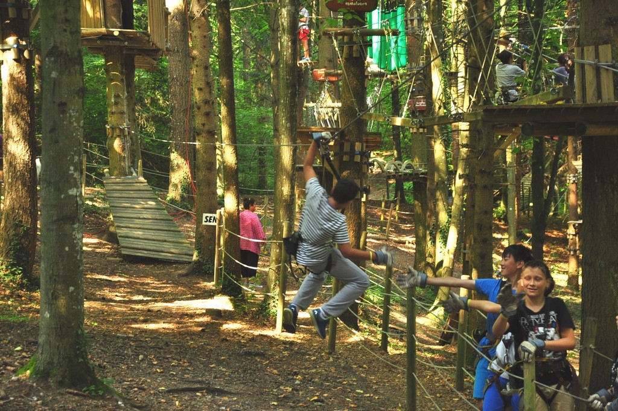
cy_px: 206
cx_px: 309
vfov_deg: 14.7
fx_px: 1594
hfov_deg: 21.9
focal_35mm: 93
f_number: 5.3
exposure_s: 1/80
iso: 640
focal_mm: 62
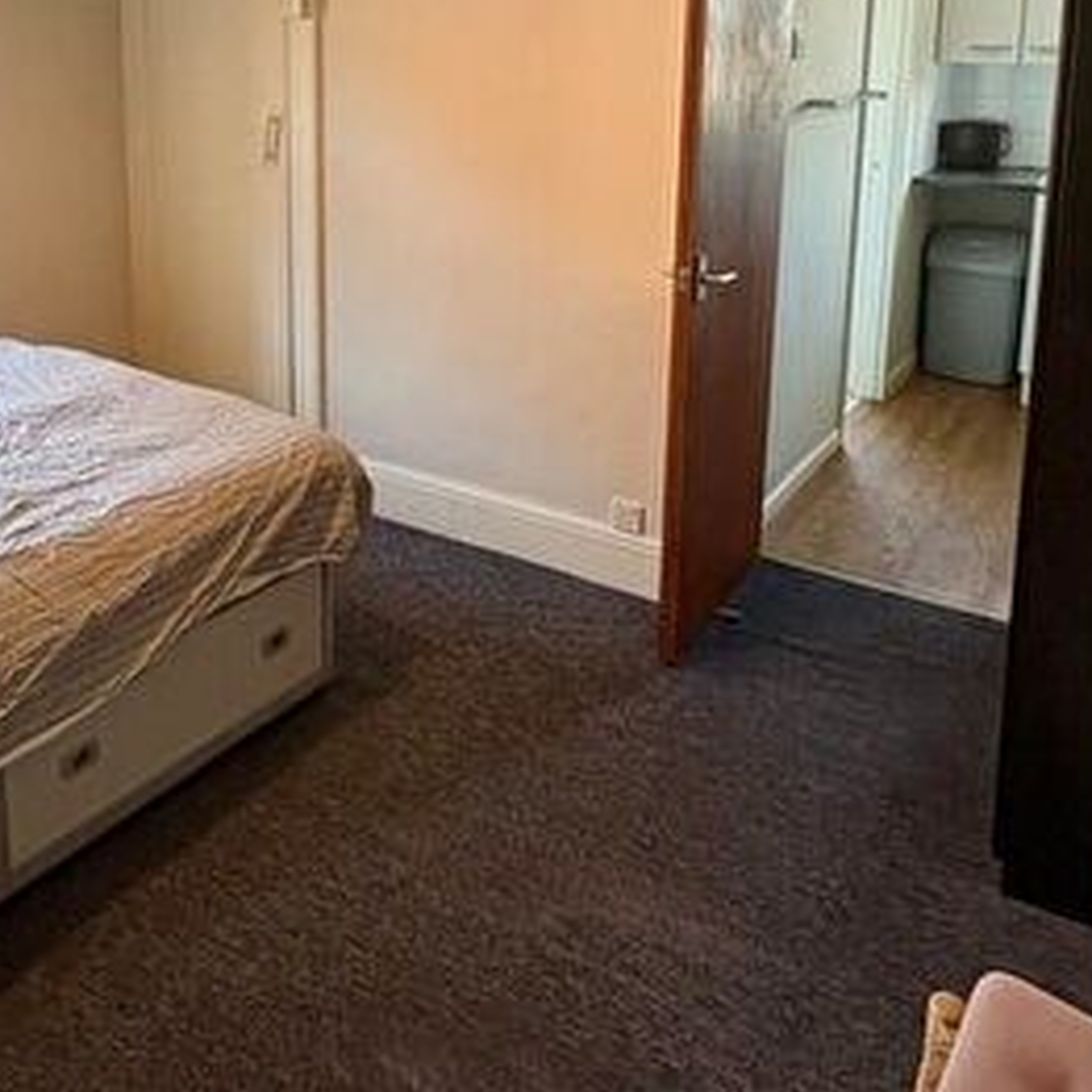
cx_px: 338
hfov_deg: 48.6
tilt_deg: -9.5
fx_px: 1178
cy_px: 227
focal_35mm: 33
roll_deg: +0.6
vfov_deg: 47.2
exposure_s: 1/94
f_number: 2.2
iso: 200
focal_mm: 2.22
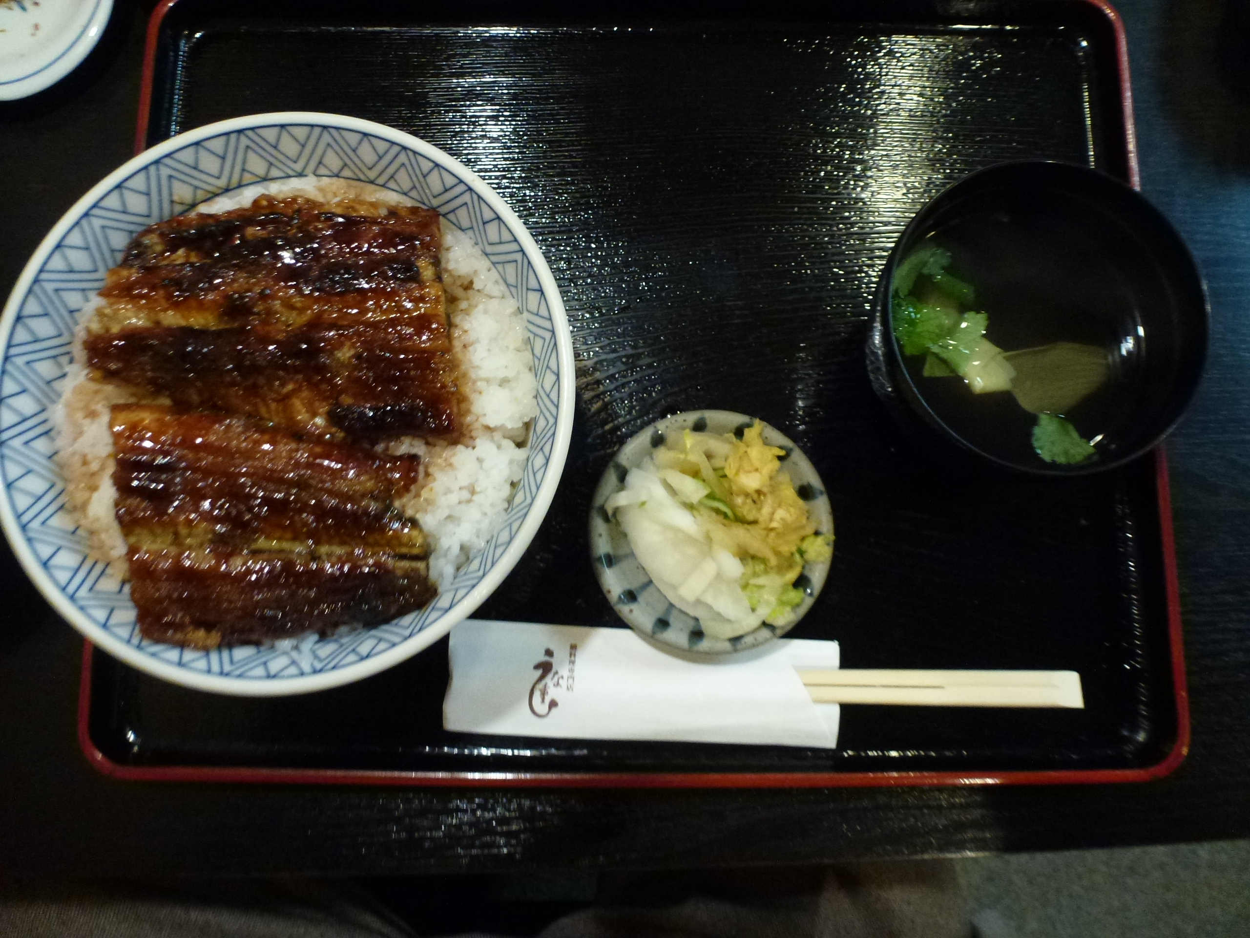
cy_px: 469
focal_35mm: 24
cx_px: 625
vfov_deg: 56.8
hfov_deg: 71.6
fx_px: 867
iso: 400
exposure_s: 1/8
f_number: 3.3
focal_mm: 4.3
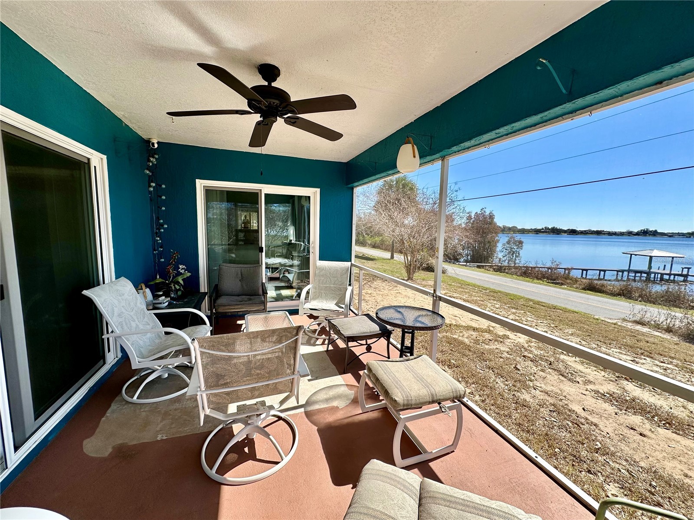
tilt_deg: -5.6
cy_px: 260
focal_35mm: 14
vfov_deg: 85.7
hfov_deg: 102.1
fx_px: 281
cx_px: 347
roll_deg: -1.5
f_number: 2.2
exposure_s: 1/861
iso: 40
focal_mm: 2.22
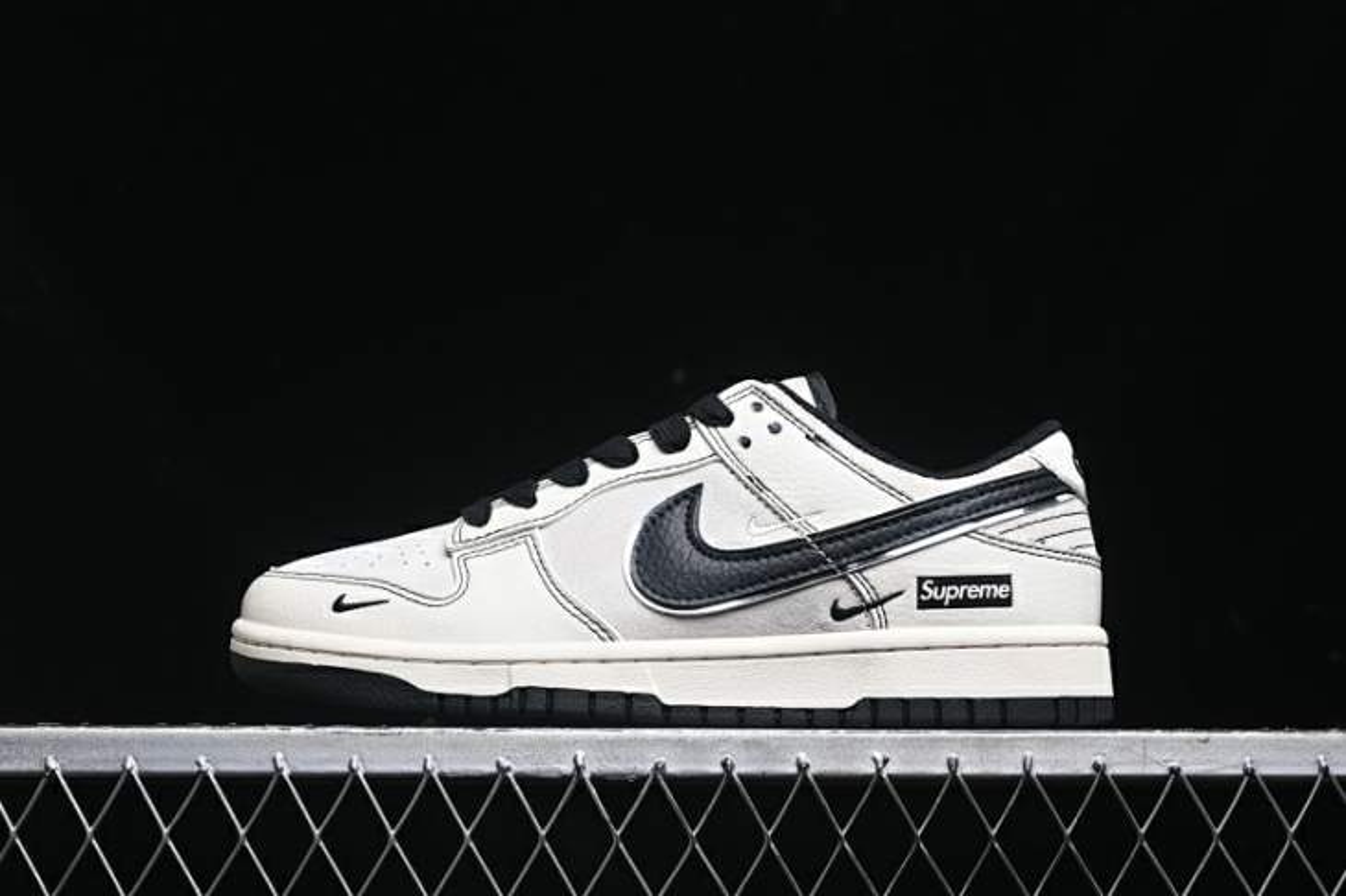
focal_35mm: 75
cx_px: 673
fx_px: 2803
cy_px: 448
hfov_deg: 27.0
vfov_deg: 18.2
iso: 160
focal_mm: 50
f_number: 6.3
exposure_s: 1/60
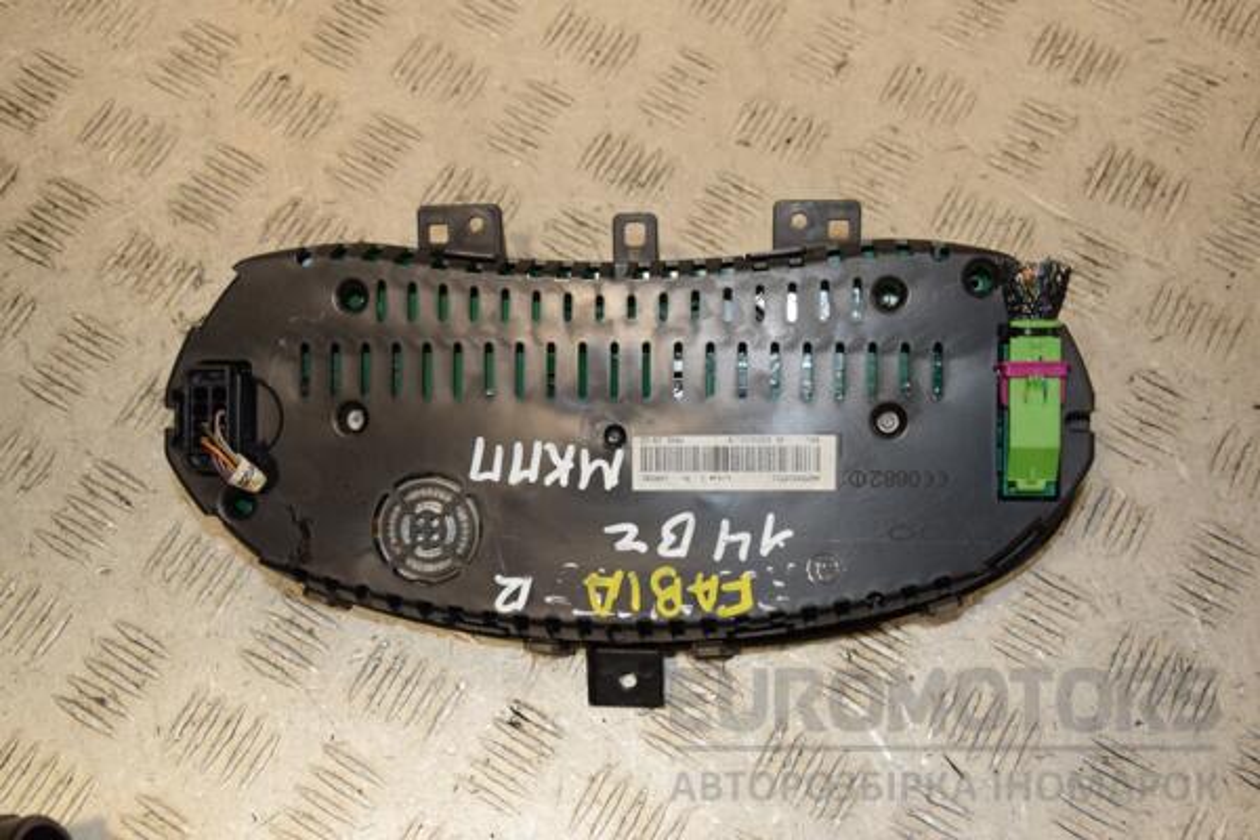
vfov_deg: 29.9
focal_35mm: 45
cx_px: 630
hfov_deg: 43.6
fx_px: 1575
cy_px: 420
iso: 800
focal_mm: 30
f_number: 6.3
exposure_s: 1/200
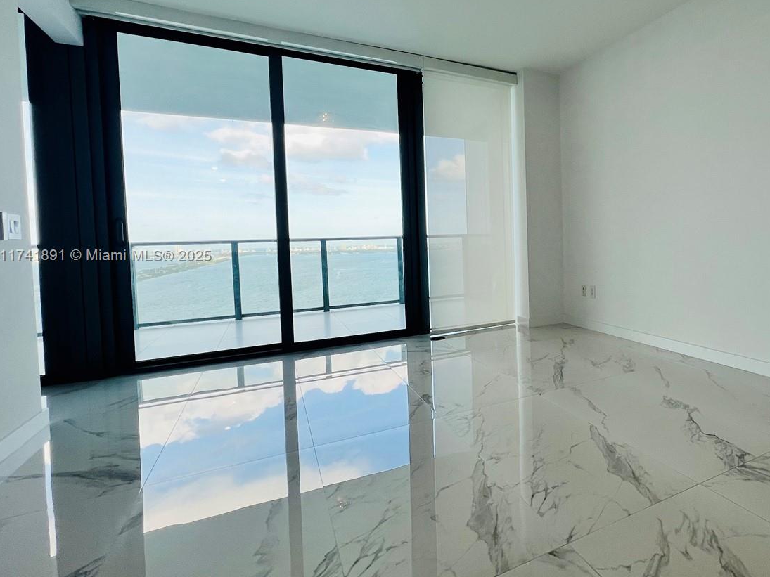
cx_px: 548
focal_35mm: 19
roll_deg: +2.1
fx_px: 423
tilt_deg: -1.5
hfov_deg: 80.0
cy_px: 257
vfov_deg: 68.5
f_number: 1.8
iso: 32
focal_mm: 1.57
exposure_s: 1/181
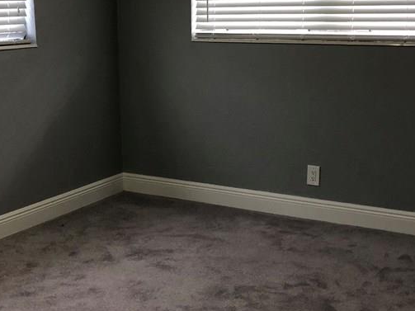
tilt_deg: -13.4
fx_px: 707
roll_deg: -0.2
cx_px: 215
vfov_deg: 24.8
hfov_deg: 32.7
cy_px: 148
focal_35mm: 59
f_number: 1.8
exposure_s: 1/20
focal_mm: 3.99
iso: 40
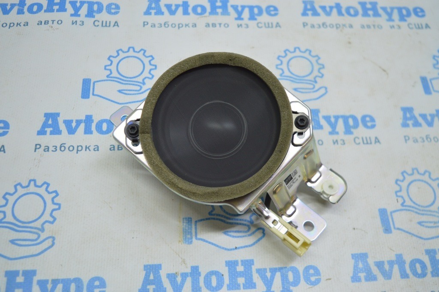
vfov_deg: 35.4
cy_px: 146
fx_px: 457
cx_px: 220
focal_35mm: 38
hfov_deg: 51.3
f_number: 4
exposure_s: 1/80
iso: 400
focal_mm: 25
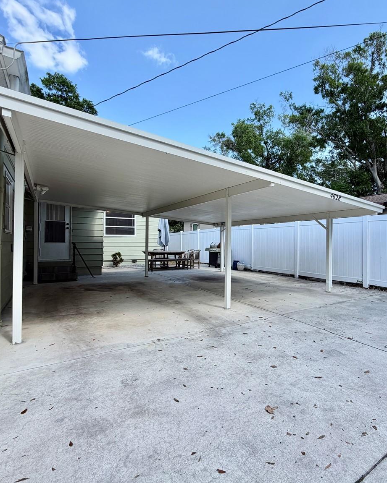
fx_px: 272
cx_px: 252
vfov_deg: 83.3
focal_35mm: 19
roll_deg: +0.1
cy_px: 239
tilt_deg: +0.3
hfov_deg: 69.2
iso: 64
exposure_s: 1/502
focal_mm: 2.22
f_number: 2.2
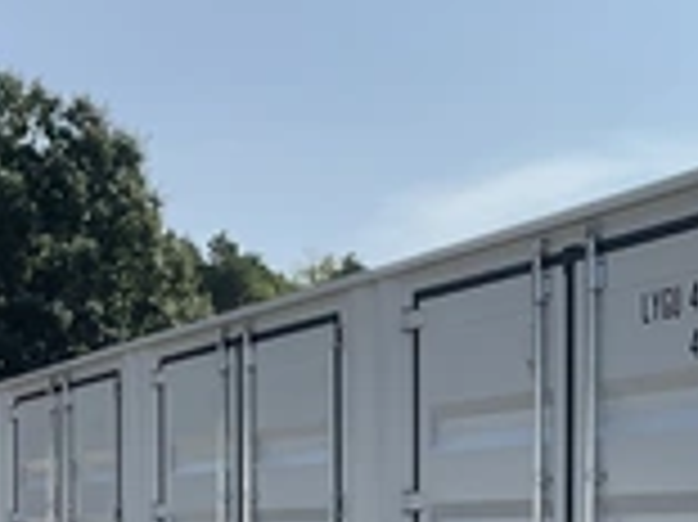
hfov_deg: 25.0
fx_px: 1511
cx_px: 662
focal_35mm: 75
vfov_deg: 18.9
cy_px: 562
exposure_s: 1/2959
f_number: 1.8
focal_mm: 3
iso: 25
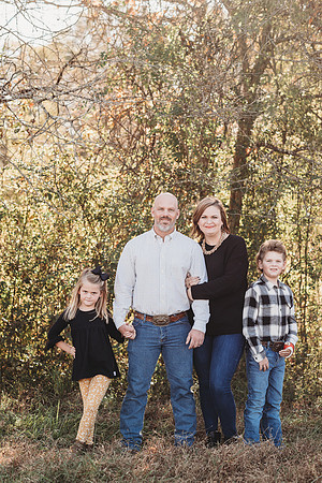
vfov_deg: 23.9
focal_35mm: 85
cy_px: 242
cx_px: 161
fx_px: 1140
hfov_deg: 16.1
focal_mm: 85
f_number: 2.8
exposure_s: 1/320
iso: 160
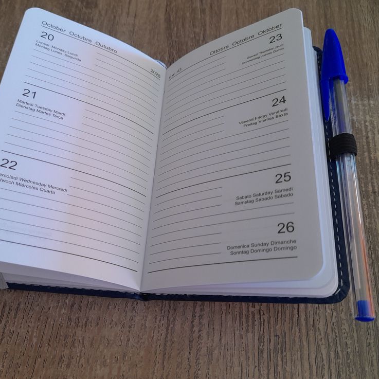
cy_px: 190
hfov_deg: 53.9
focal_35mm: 30
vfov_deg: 54.0
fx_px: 372
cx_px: 171
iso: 125
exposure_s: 1/50
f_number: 2
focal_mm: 4.6
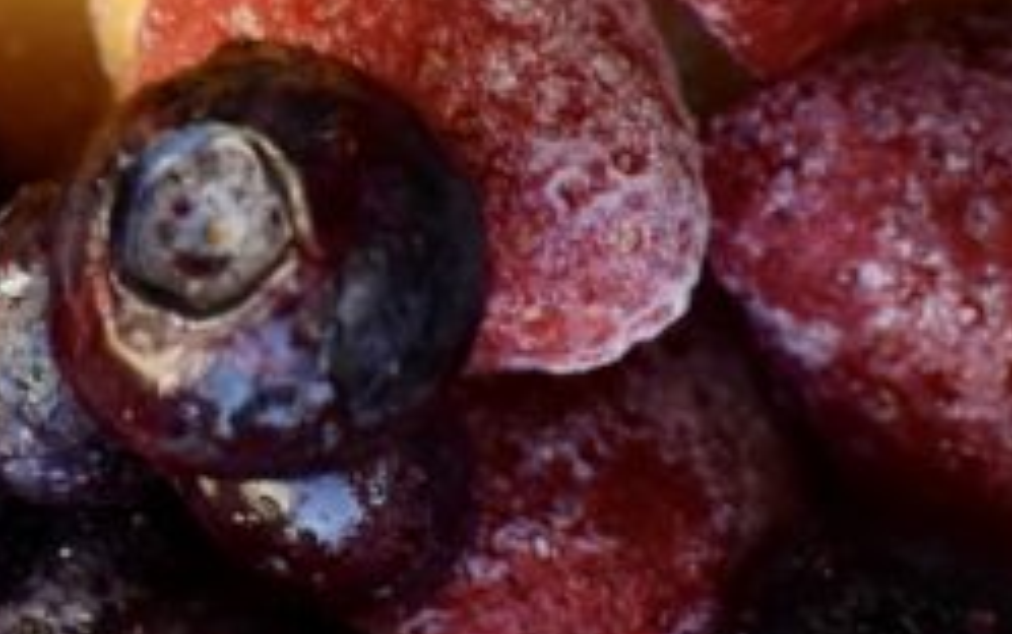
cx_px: 77
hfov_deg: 2.6
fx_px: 22521
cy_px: 201
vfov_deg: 1.6
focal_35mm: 816
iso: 900
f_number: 4.8
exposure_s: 1/250
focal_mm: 130
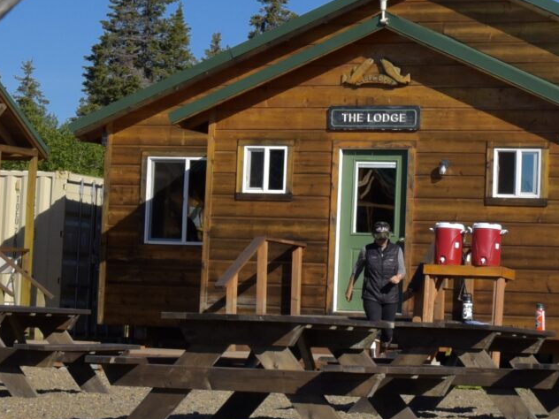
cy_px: 123
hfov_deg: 13.3
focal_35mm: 148
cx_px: 293
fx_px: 2390
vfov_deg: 10.0
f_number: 14
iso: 800
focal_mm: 38
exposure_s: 1/1000
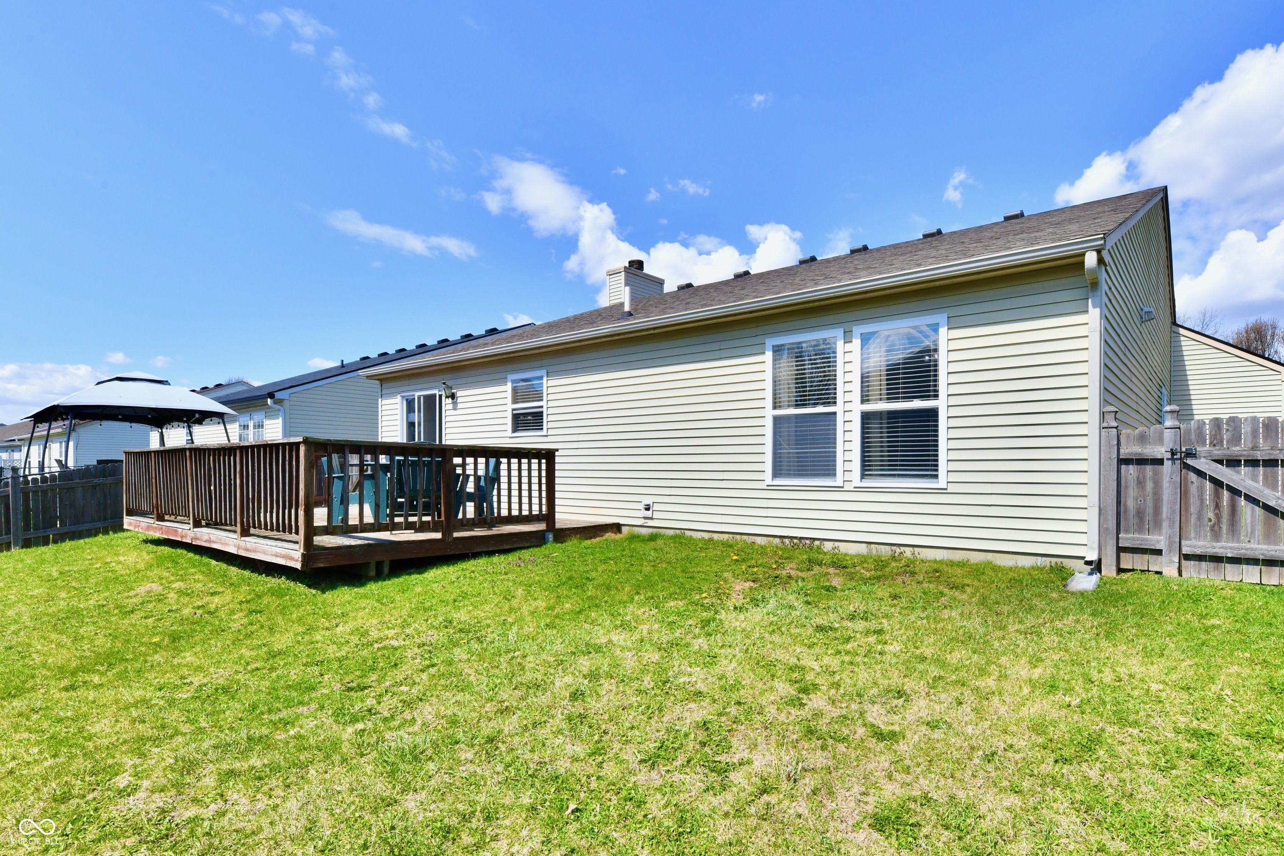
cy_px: 428
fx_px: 499
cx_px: 642
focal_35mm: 14
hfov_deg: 104.3
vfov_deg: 81.2
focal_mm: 14
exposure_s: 1/800
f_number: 14
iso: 640
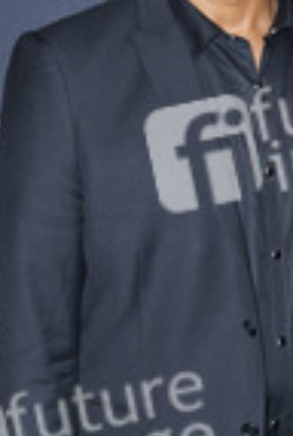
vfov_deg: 16.6
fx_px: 1494
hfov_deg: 10.9
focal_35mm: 123
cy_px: 293
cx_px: 392
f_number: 4.5
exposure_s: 1/320
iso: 400
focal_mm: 44
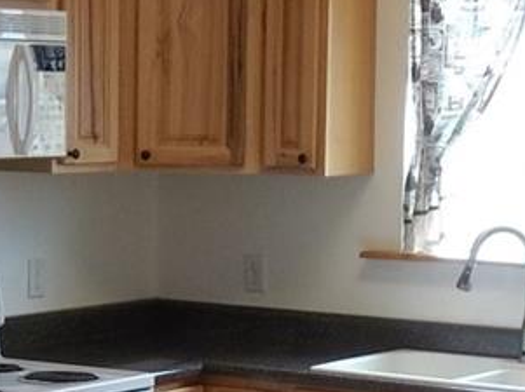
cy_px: 382
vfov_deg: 11.0
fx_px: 2015
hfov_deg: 14.8
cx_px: 270
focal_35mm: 133
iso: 140
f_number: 3.5
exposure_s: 1/30
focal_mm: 4.5
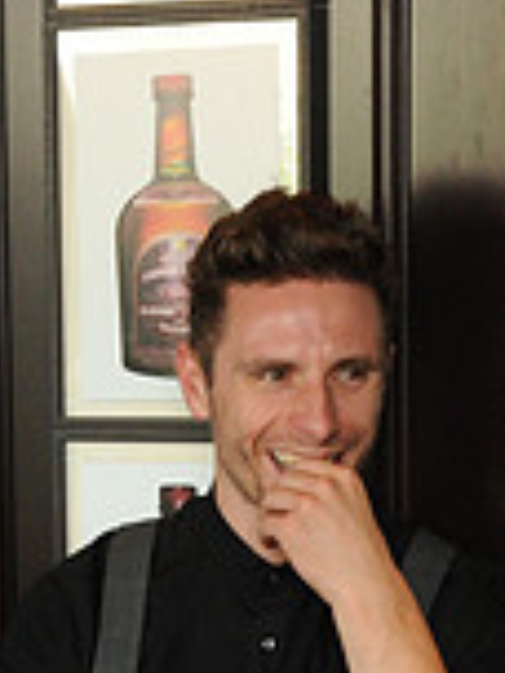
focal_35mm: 212
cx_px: -315
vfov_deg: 9.3
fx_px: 4124
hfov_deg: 6.9
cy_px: 646
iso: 2500
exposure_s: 1/60
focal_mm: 58
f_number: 5.6
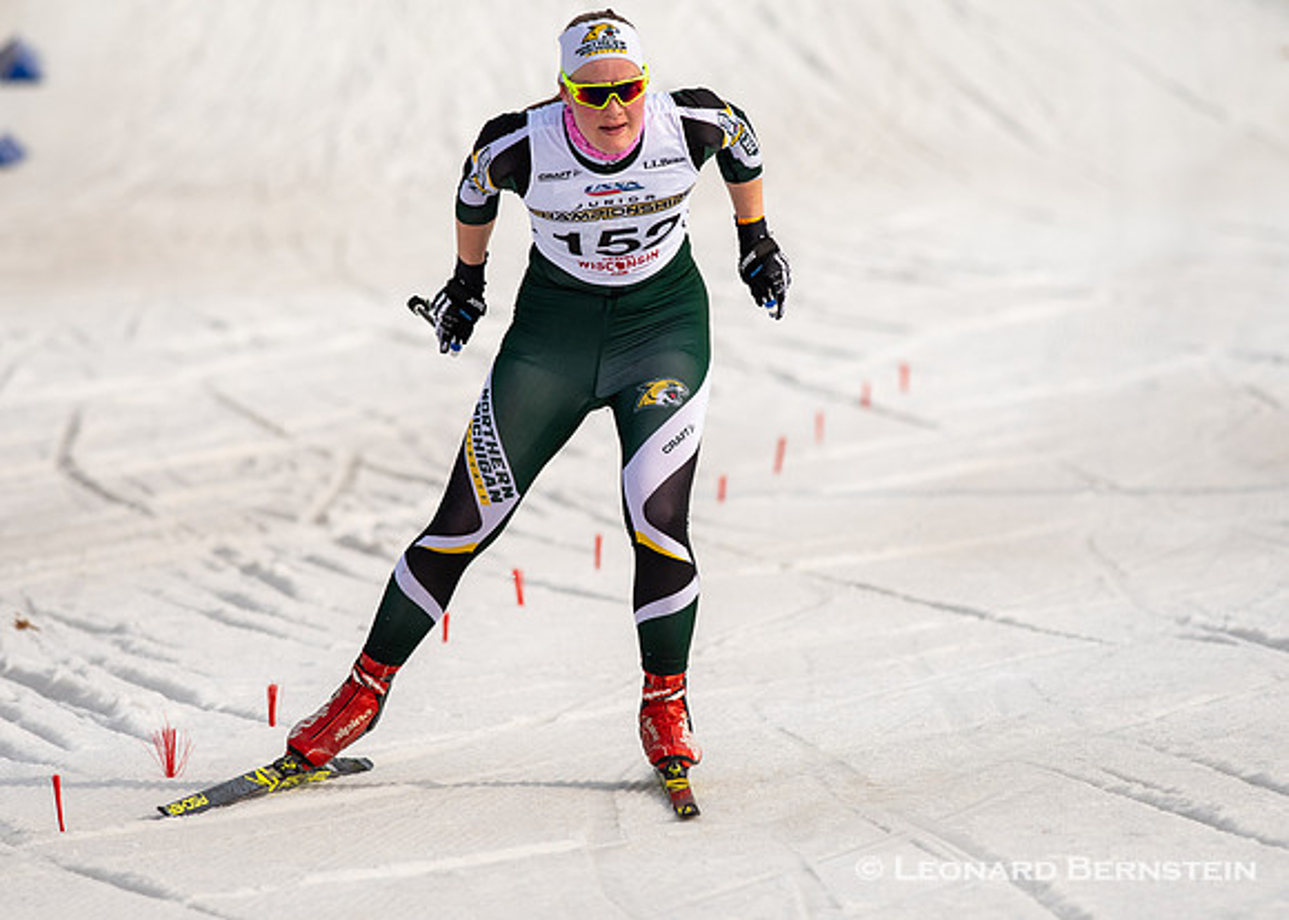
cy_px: 460
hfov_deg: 4.3
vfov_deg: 3.1
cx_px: 673
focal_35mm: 472
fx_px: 17263
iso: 400
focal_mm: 300
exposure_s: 1/3200
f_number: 5
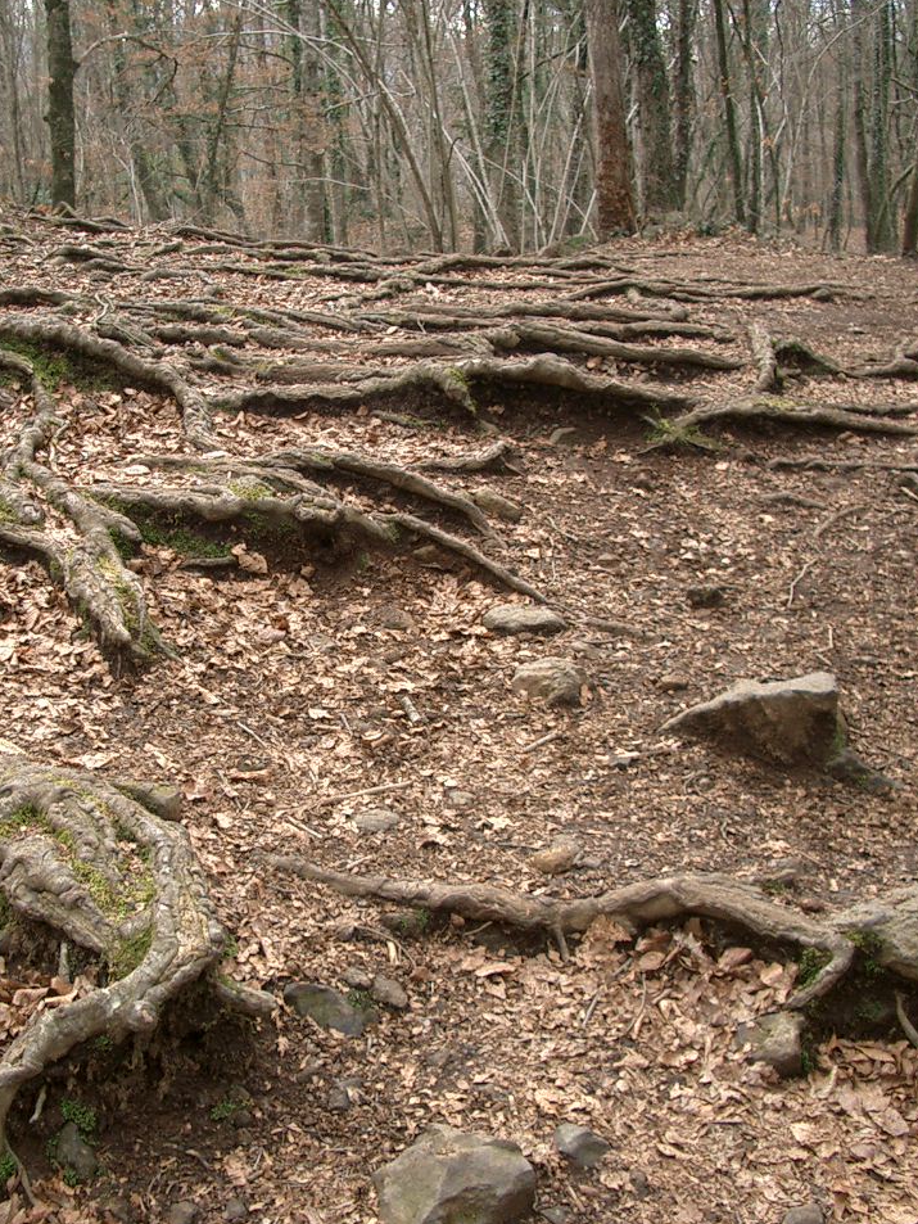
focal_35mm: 47
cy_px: 611
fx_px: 1662
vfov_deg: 40.4
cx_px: 299
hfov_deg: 30.6
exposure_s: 1/125
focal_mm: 5.8
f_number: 2.6
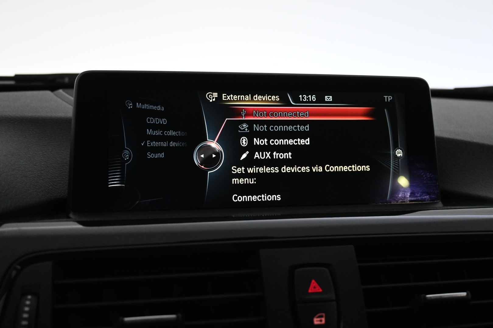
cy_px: 164
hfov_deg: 46.4
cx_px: 246
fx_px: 575
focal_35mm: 42
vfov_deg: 31.9
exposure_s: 1/50
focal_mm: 28
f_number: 4.5
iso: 2800
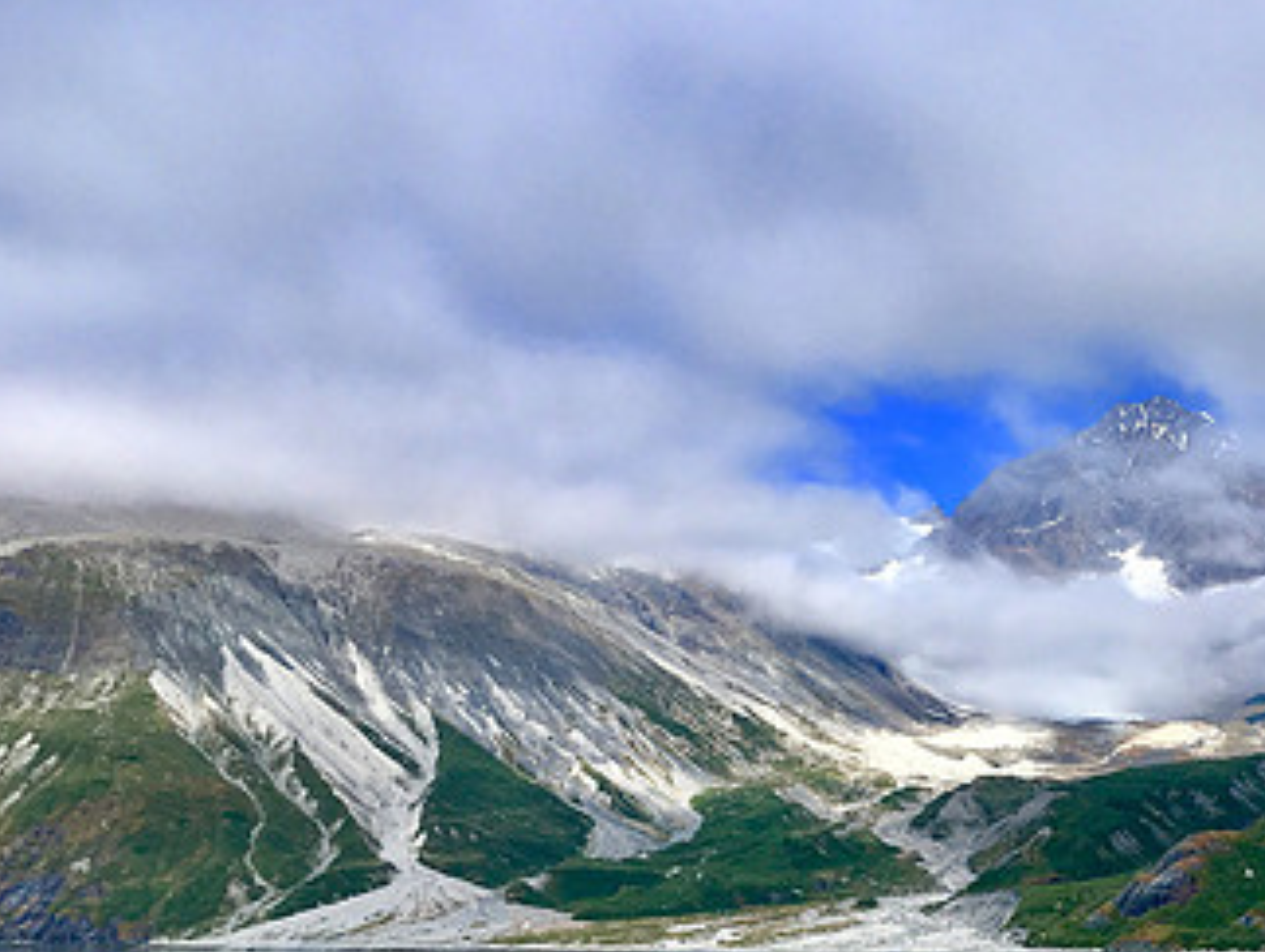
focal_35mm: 52
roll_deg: -0.1
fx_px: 1902
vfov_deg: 27.2
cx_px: 971
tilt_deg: +1.0
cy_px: 840
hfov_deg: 35.8
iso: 25
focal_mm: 4.15
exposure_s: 1/1832
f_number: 2.2
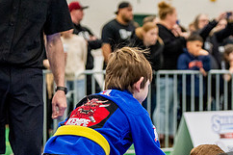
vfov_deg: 8.1
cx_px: 216
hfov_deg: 12.1
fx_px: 1087
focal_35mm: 168
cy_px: 170
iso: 5000
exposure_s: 1/500
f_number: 2.8
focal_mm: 70
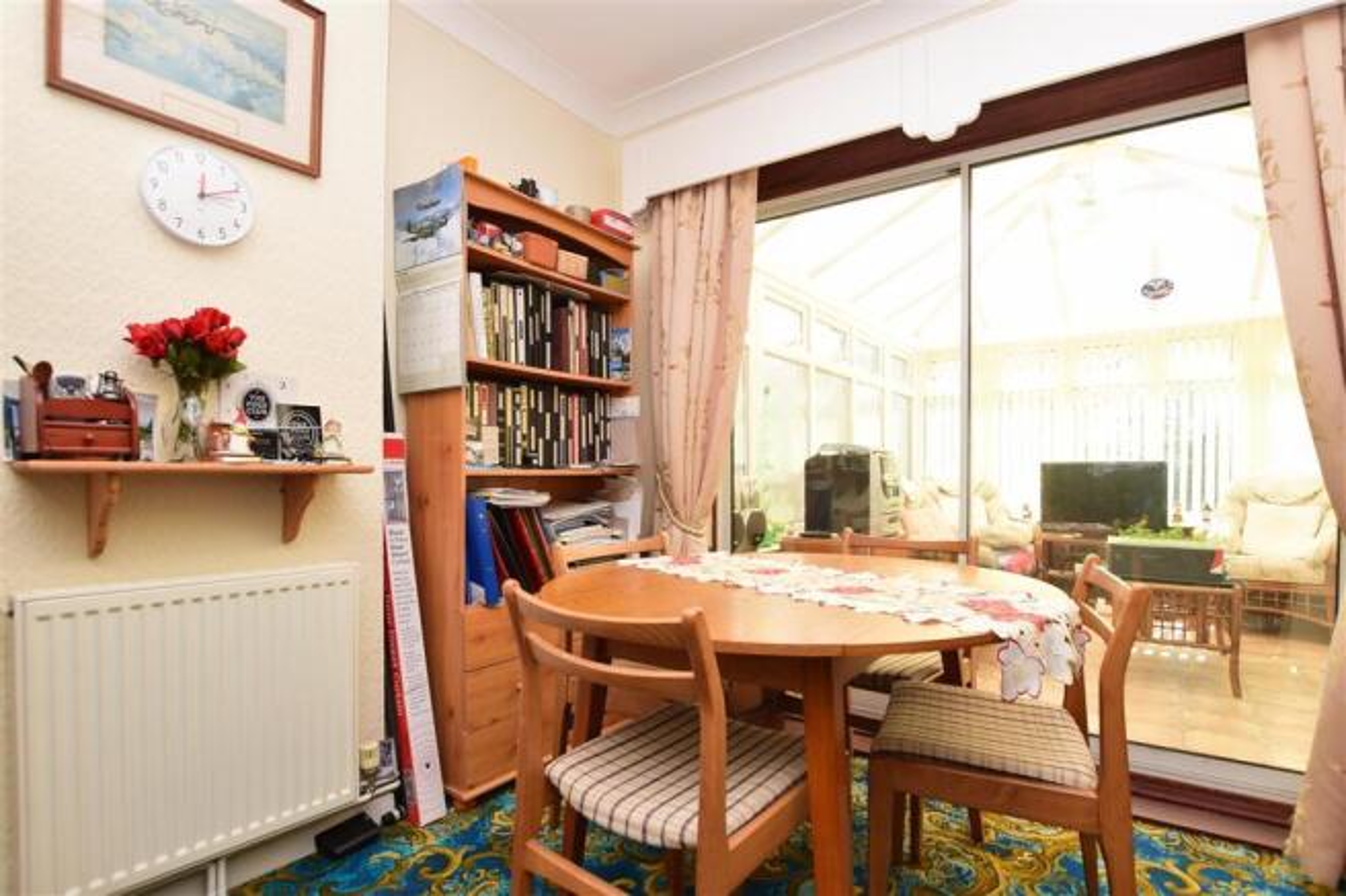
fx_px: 561
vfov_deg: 77.3
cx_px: 673
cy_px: 448
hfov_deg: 100.4
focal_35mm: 15
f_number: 7.1
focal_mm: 10
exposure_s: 1/200
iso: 250
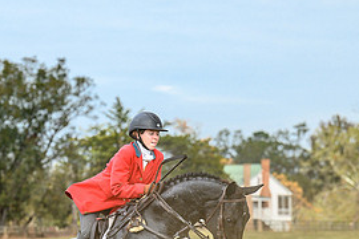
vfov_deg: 4.4
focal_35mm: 309
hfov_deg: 6.7
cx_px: 125
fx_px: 3081
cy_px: 260
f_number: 3.5
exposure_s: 1/800
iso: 400
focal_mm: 110
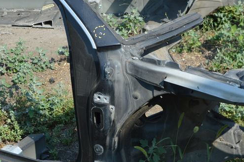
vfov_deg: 16.8
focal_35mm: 81
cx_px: 146
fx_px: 549
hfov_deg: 25.0
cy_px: 92
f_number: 8
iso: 100
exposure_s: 1/250
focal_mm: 26
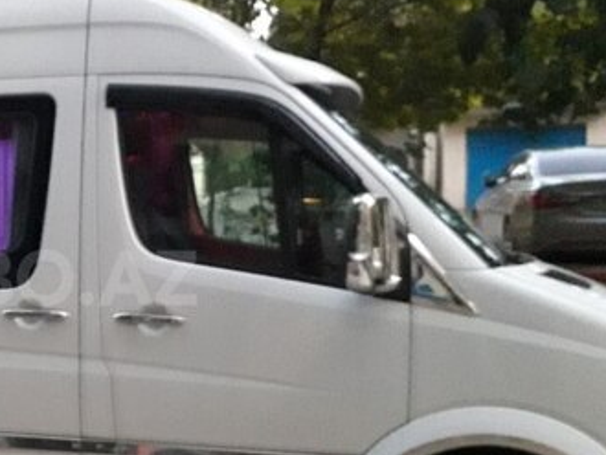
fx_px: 946
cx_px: 9
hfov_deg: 32.8
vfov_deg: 27.0
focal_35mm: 54
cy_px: 278
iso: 800
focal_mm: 3.6
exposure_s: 1/17
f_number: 1.9
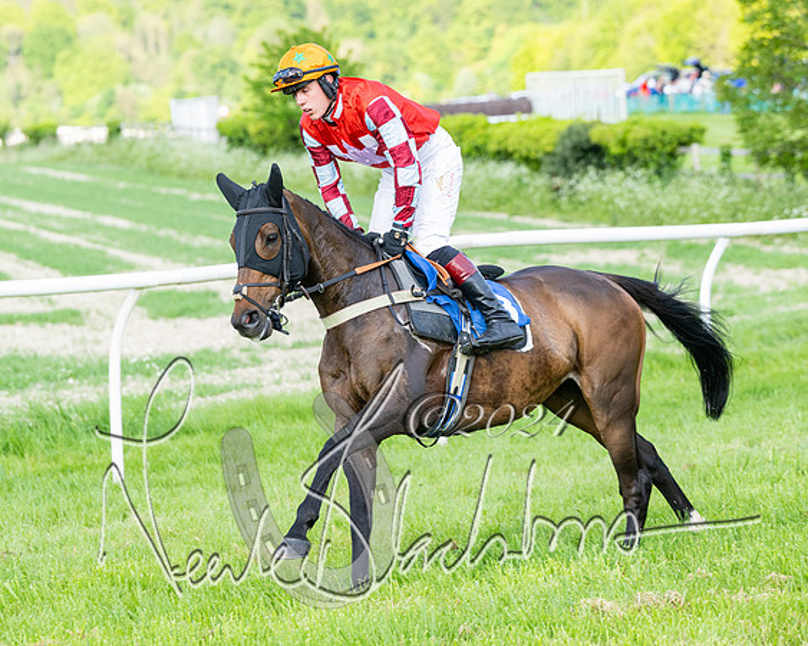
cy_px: 284
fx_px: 4017
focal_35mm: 168
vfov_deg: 9.2
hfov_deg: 11.5
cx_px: 357
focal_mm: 120
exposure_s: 1/1250
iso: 400
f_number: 4
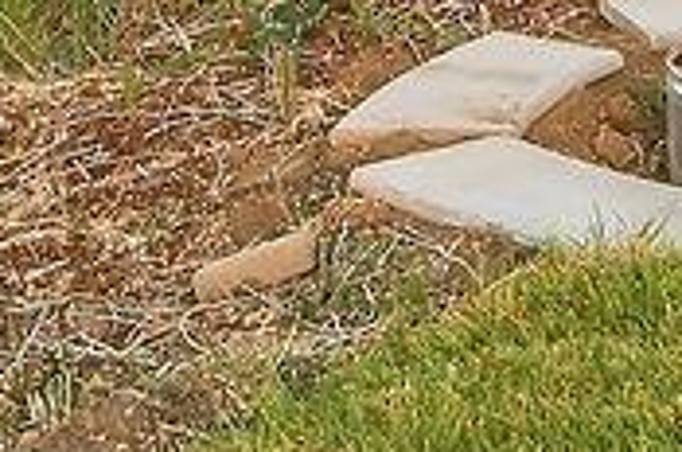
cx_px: 277
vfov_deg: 12.8
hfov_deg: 23.1
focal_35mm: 88
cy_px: -544
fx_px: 1664
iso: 200
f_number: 5.6
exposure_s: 1/15
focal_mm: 10
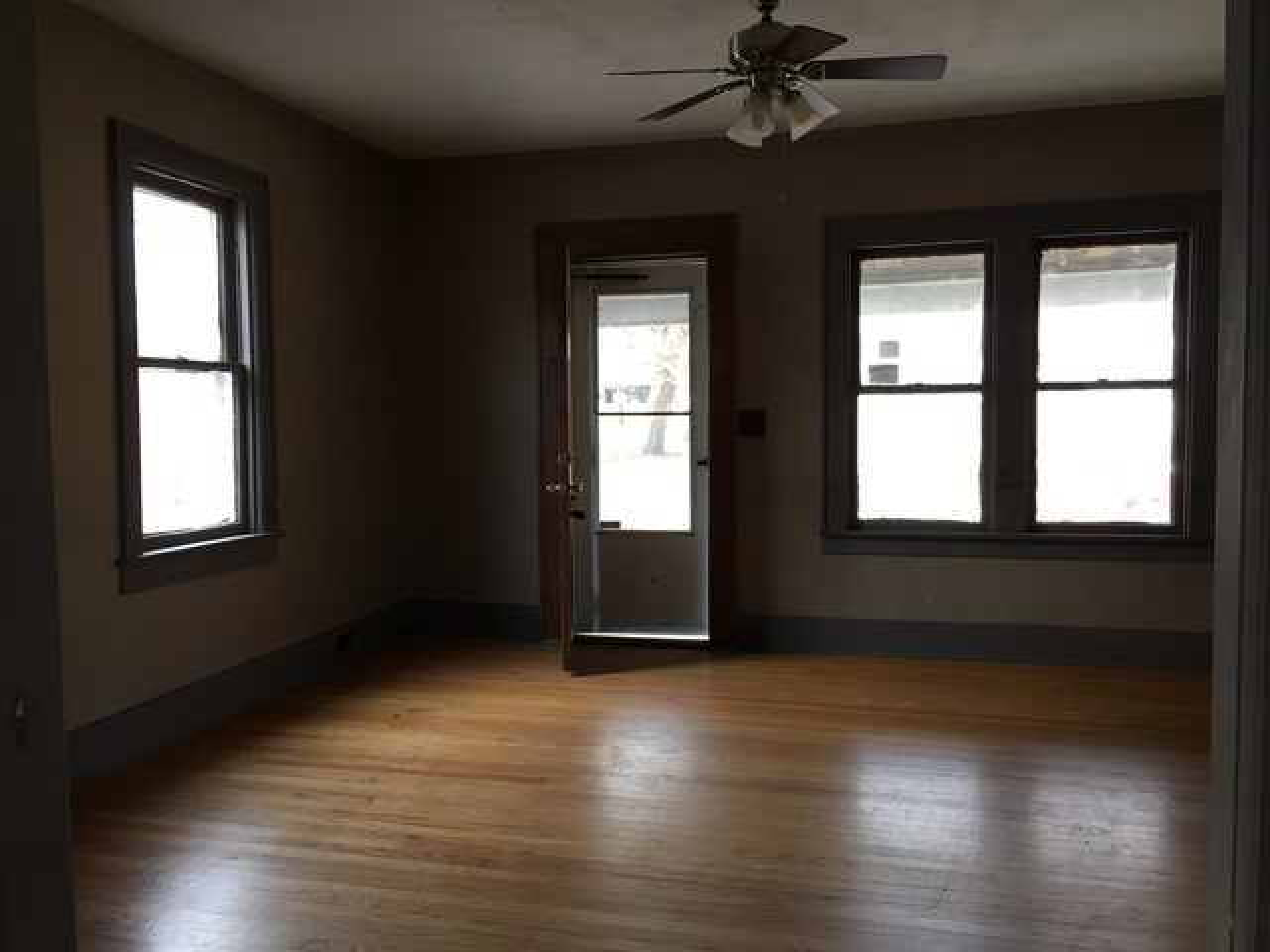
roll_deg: -0.2
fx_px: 1064
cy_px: 476
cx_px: 635
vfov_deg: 48.2
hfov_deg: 61.7
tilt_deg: -1.6
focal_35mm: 29
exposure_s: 1/15
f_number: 2.2
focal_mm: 4.15
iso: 25
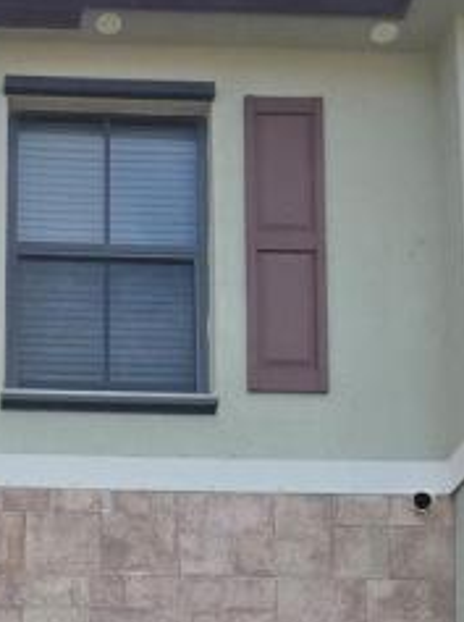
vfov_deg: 24.0
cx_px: 0
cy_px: 832
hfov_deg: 20.3
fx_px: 1254
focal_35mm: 70
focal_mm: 5.4
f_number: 1.8
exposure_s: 1/3184
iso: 50
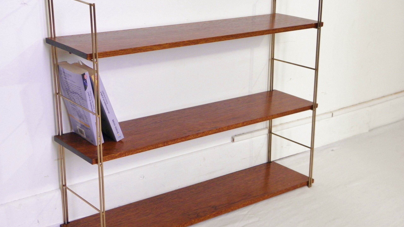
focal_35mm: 59
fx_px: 632
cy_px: 117
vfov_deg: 20.4
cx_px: 202
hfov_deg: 35.4
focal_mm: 9.7
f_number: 4.1
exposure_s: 1/30
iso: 200
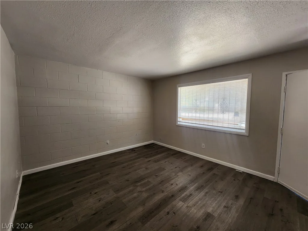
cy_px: 116
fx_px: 116
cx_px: 154
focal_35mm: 13
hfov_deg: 106.2
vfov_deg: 89.9
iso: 200
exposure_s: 1/60
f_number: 2.2
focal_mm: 2.2
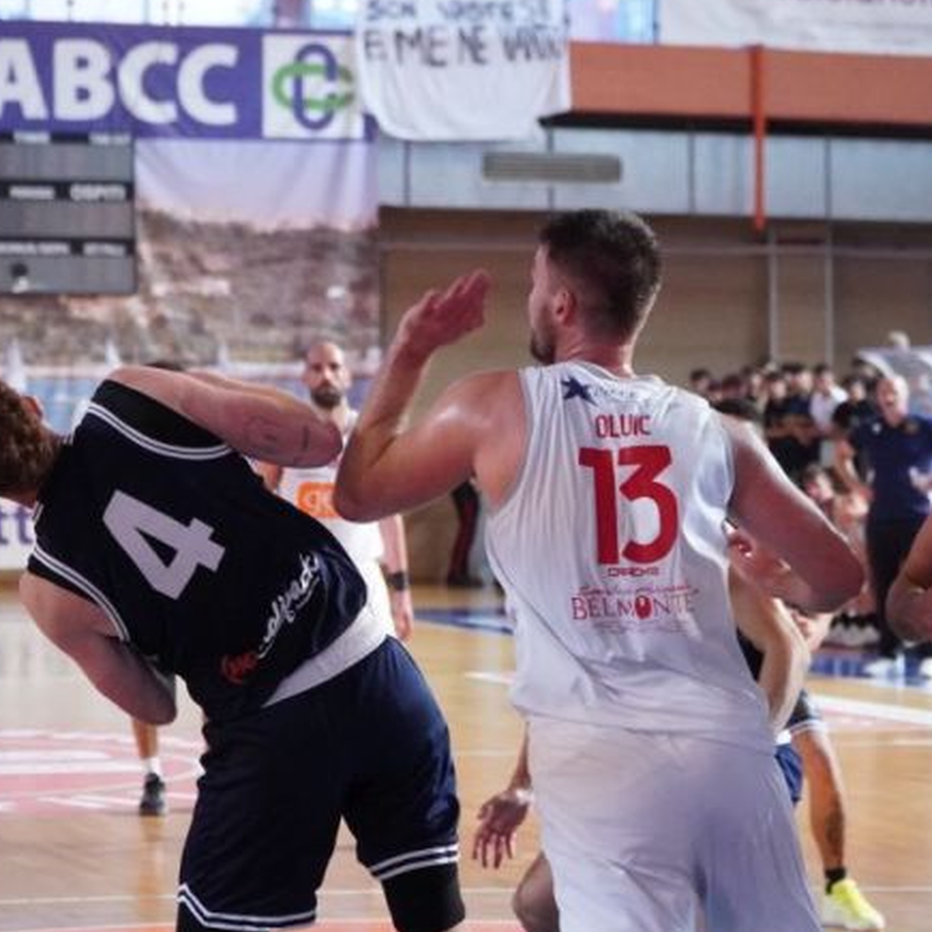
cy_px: 540
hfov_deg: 14.3
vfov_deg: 14.3
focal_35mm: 122
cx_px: 448
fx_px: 3716
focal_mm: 52
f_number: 4
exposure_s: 1/640
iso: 5000
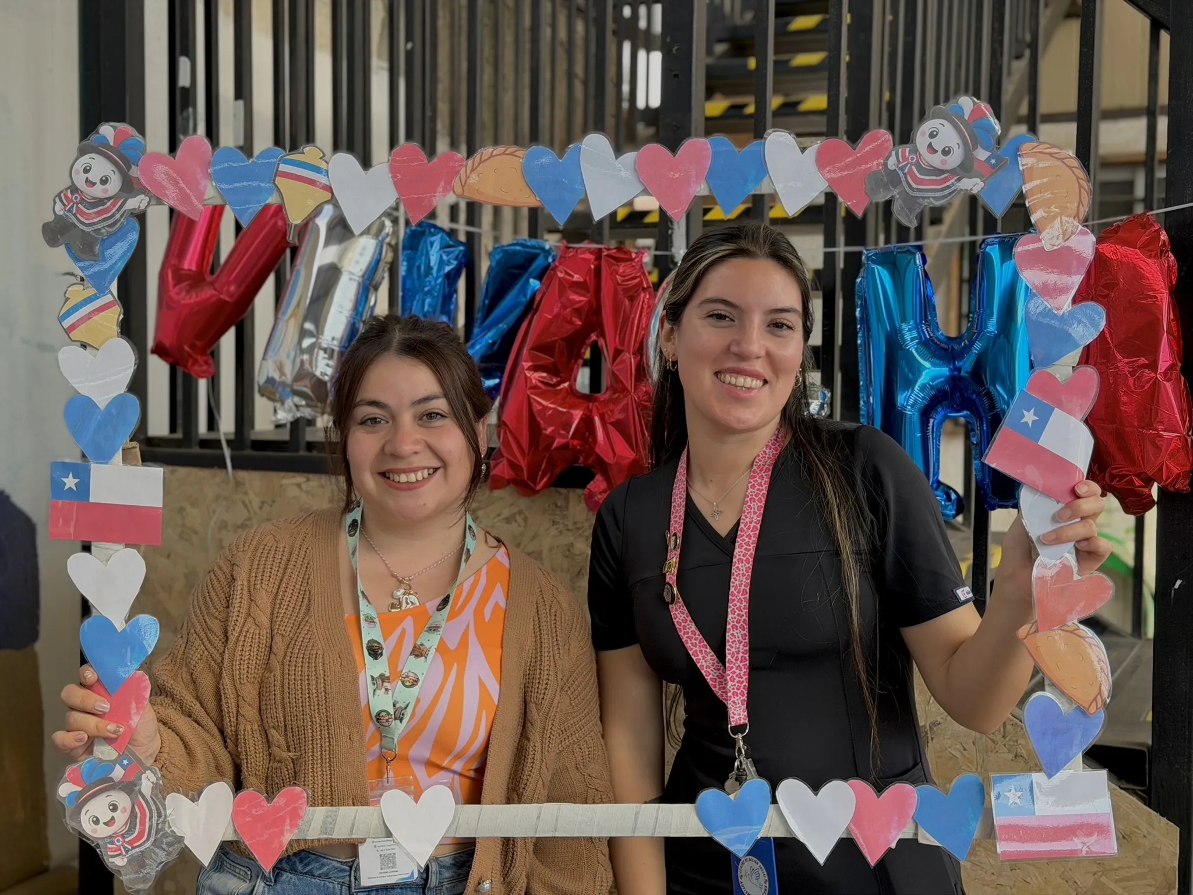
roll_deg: -0.9
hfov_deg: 39.7
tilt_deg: -2.7
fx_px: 1654
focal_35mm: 48
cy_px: 448
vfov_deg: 30.3
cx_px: 596
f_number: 1.78
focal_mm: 6.76
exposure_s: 1/481
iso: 80
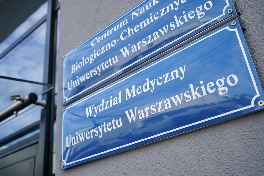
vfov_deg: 37.9
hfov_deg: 54.4
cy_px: 88
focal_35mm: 35
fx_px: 257
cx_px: 132
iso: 400
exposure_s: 1/500
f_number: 5.6
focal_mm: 35
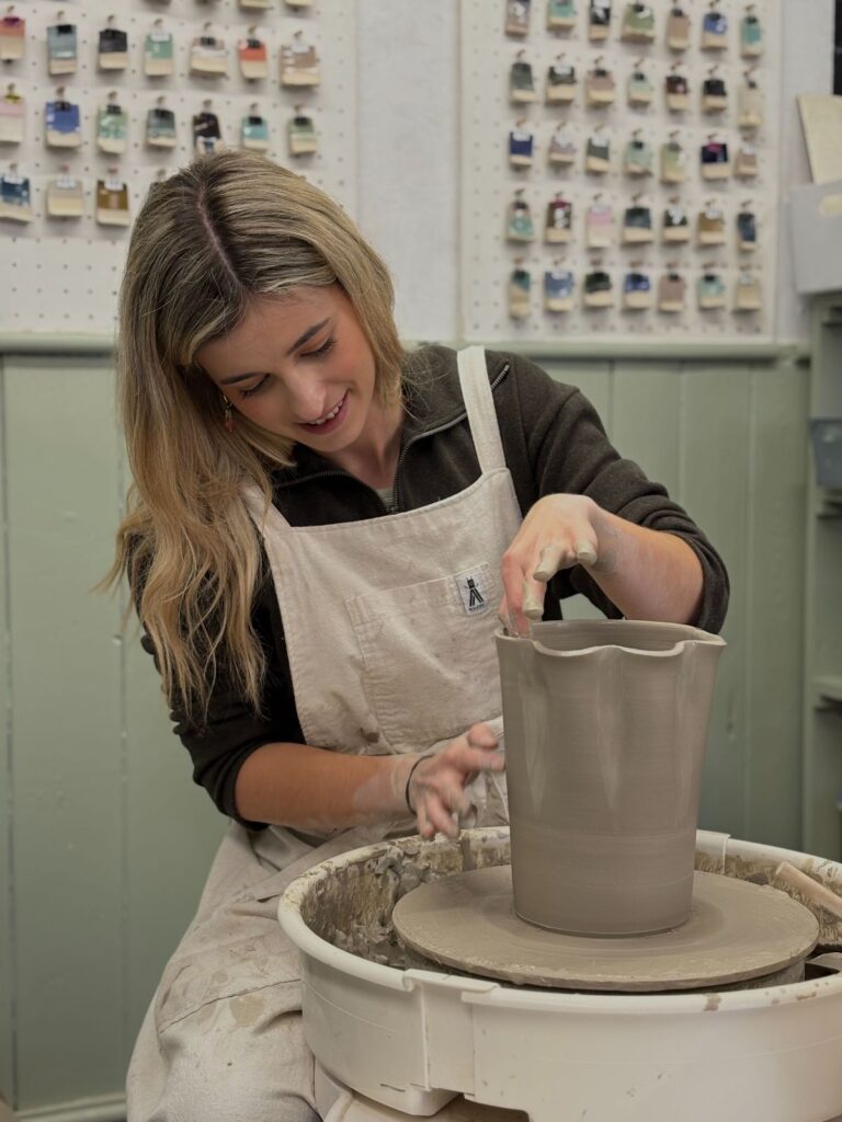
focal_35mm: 52
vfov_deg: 36.8
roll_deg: +1.4
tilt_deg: -4.9
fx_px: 1686
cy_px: 561
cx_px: 421
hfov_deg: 28.0
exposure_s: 1/50
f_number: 1.6
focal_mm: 5.96
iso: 50
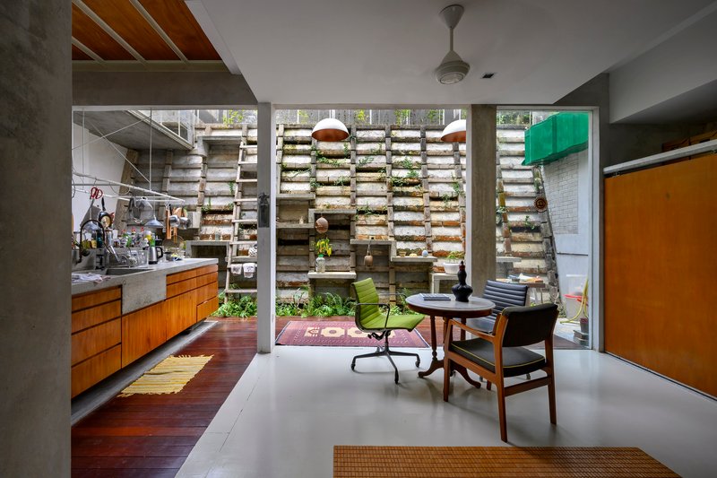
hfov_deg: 104.3
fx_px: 279
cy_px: 239
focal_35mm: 14
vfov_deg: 81.2
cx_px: 358
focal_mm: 14
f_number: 13
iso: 100
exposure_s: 1/20
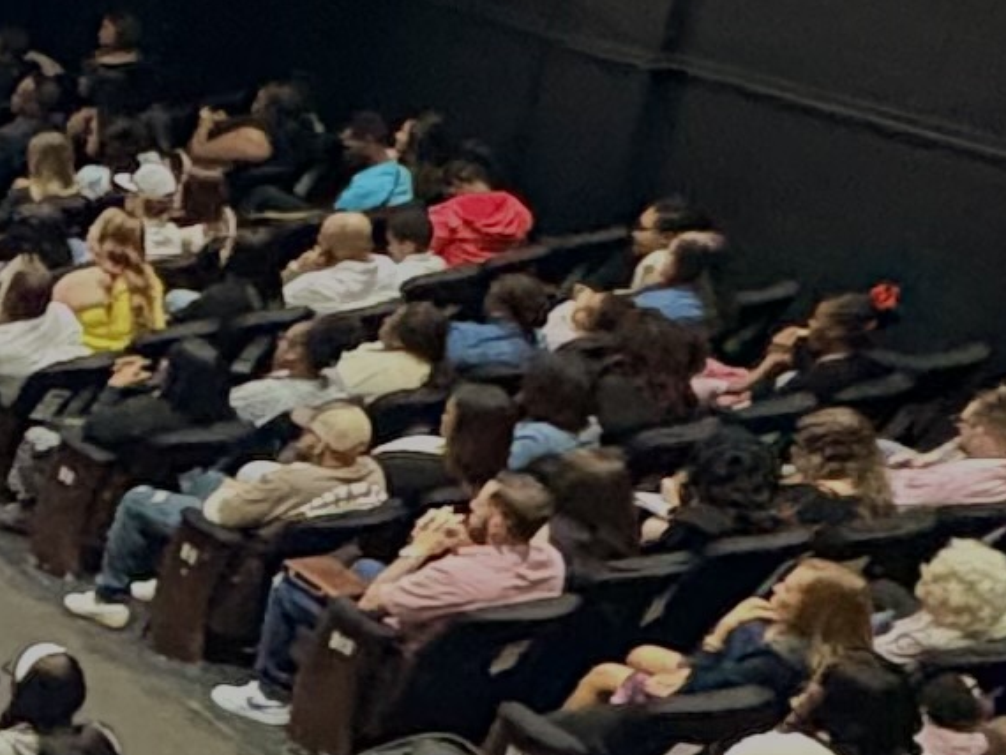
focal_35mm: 99
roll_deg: +2.7
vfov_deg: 14.7
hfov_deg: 14.8
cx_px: -1204
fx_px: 2878
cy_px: 739
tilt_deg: -25.8
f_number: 2.2
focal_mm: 2.22
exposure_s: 1/40
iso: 1000
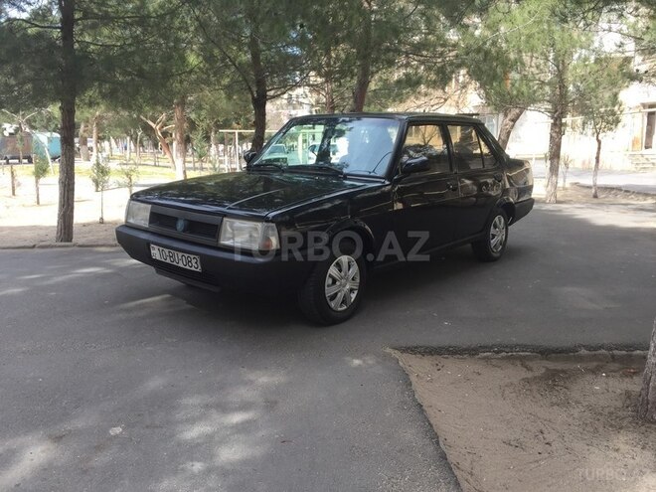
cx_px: 328
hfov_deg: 61.7
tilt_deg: -10.8
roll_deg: +0.1
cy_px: 246
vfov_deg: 48.2
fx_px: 550
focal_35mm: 29
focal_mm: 4.15
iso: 32
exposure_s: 1/353
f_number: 2.2
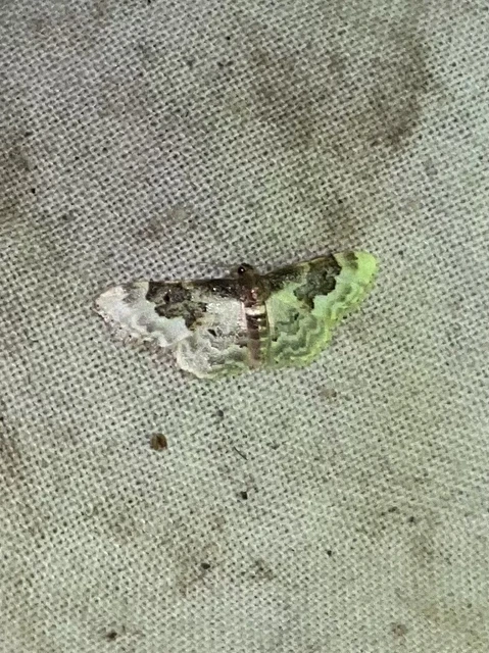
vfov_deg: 67.3
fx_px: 490
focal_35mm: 26
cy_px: 326
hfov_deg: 53.0
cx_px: 244
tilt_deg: -76.4
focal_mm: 5.1
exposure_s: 1/82
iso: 32
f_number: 1.6
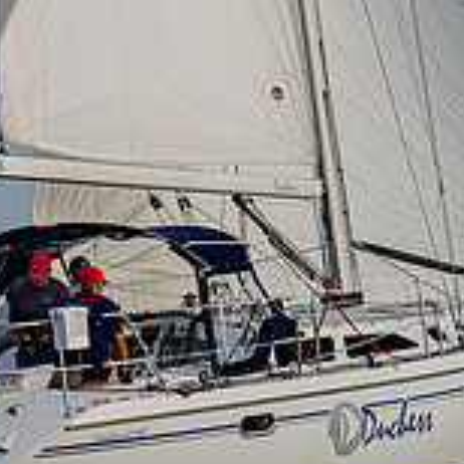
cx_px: -371
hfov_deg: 10.1
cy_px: 26
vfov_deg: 10.7
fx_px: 2472
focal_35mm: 163
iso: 400
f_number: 6.3
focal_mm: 51
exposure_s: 1/800
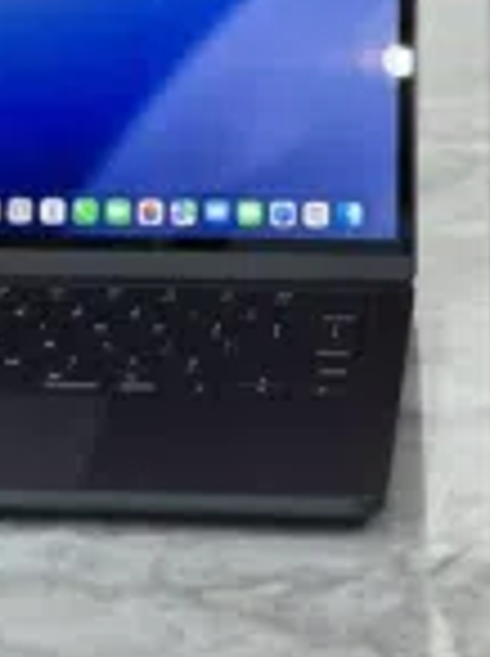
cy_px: -212
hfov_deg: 7.0
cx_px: -22
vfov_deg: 9.2
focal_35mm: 211
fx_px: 3994
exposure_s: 1/100
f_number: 2.8
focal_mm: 9
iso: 100
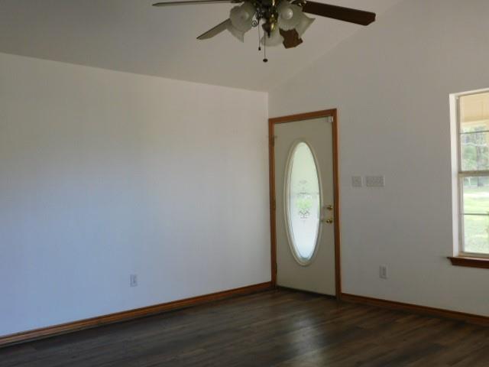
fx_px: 509
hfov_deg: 51.4
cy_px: 184
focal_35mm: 36
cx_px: 244
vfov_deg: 39.7
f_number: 3.5
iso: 125
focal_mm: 6.3
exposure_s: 1/30
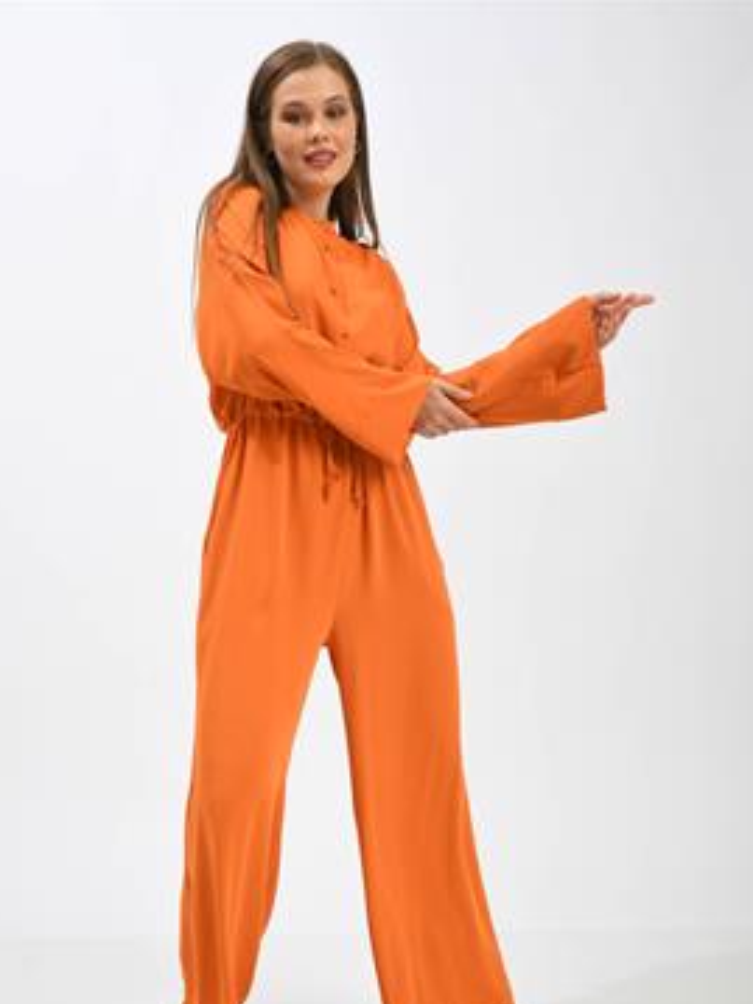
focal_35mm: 53
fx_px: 1538
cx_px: 353
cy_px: 624
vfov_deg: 36.0
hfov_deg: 27.5
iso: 100
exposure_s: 1/160
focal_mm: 44
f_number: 9
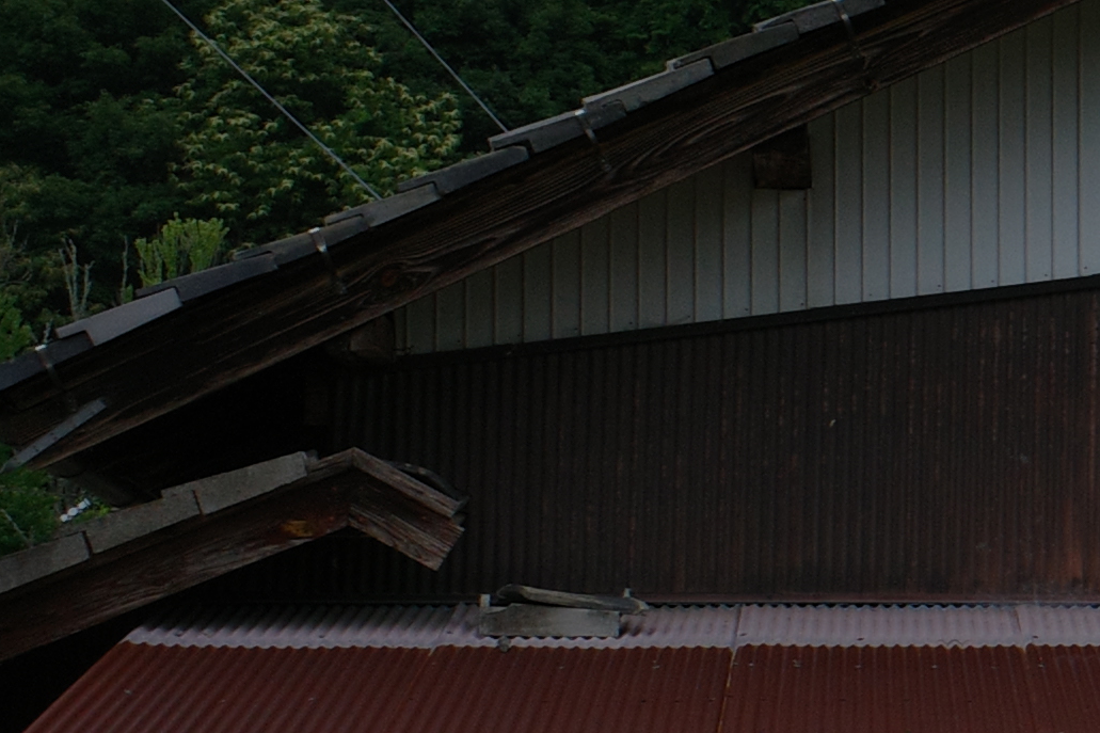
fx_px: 4979
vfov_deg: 8.4
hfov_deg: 10.1
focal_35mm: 163
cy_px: 272
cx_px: 3074
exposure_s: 1/400
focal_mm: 18.3
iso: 100
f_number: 5
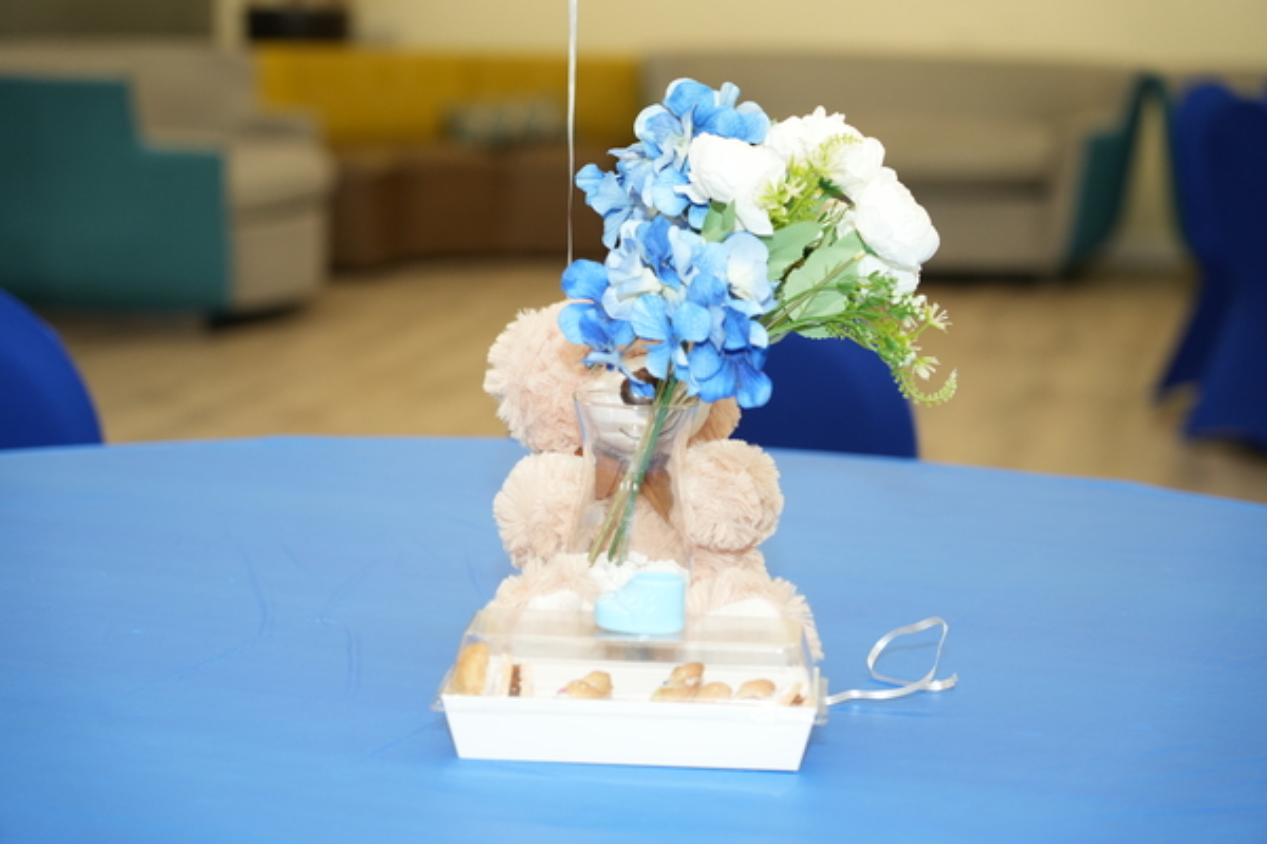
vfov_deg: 15.9
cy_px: 422
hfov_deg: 23.6
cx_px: 634
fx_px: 3026
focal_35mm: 86
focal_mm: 86
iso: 1250
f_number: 4
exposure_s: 1/125
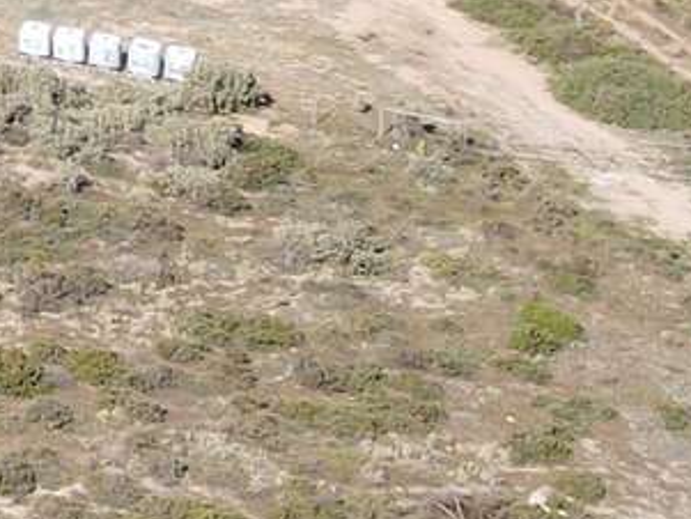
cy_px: -863
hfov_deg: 9.9
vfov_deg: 8.6
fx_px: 3055
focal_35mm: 153
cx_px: -1336
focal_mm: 4.5
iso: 100
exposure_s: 1/400
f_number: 2.8
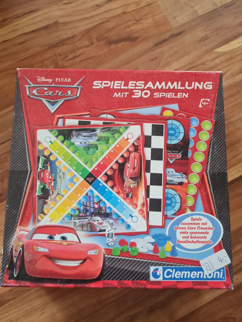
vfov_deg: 67.3
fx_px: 242
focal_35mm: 26
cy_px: 161
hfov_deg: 53.1
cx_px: 121
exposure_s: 1/50
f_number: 1.8
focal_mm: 5.4
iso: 320
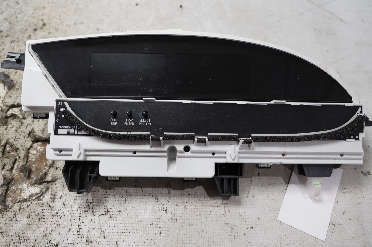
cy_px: 124
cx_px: 186
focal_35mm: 30
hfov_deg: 62.0
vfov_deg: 43.5
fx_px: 310
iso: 320
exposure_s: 1/60
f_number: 4
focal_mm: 20
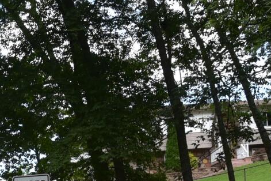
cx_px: -168
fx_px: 768
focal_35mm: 102
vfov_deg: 12.4
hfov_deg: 17.4
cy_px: 316
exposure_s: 1/200
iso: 400
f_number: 10
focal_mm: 16
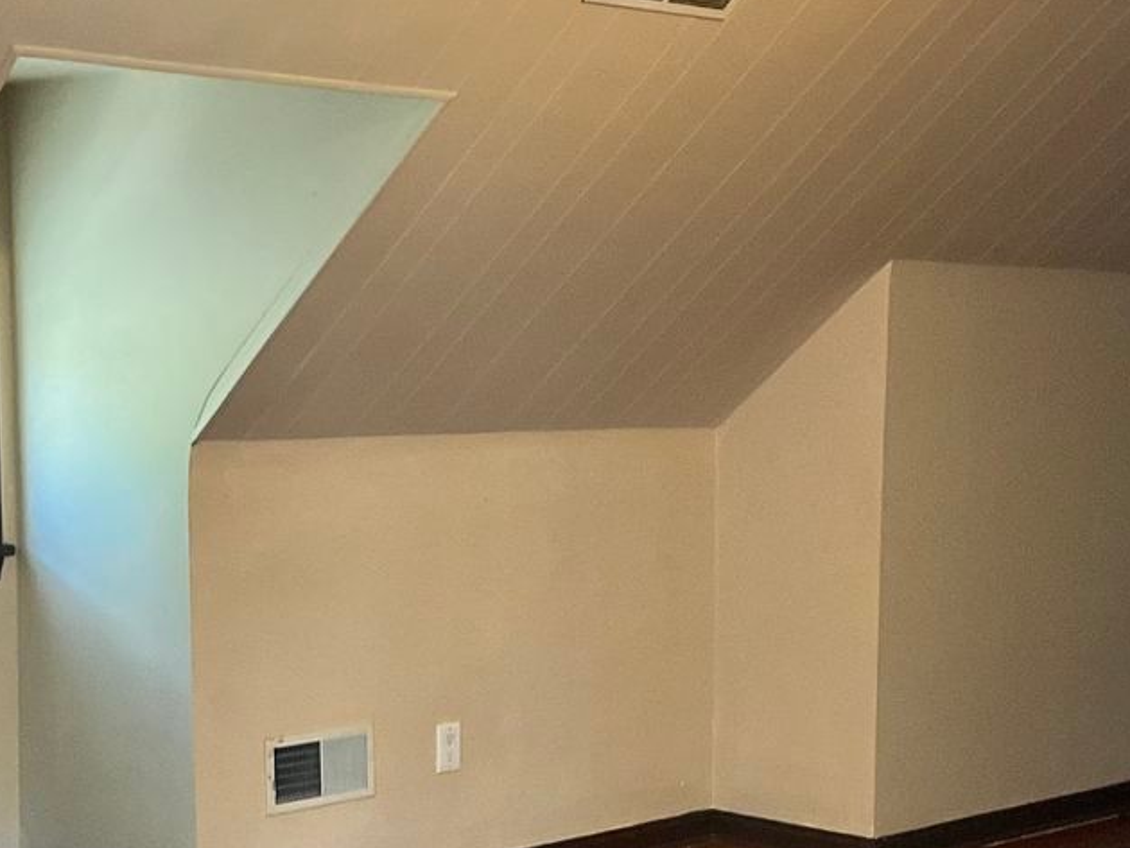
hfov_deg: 27.9
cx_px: 357
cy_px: 680
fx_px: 2253
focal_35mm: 69
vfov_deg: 21.1
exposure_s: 1/60
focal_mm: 3
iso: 250
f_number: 1.8
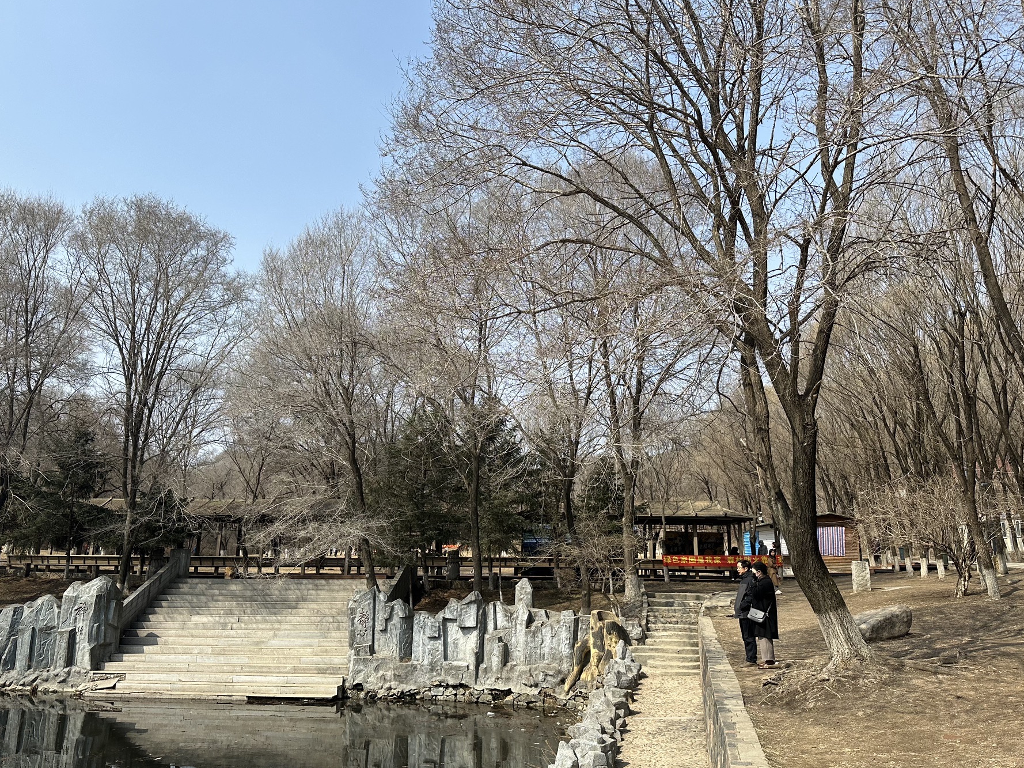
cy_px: 406
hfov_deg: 65.3
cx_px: 507
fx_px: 799
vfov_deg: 51.3
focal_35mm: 27
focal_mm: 6.86
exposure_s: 1/3597
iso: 80
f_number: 1.78
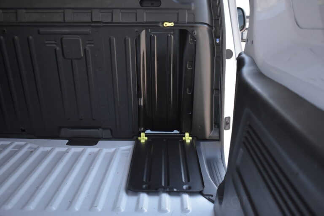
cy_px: 108
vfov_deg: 33.1
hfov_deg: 47.9
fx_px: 365
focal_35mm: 40
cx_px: 162
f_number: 4
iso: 1600
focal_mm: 27
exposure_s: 1/1600
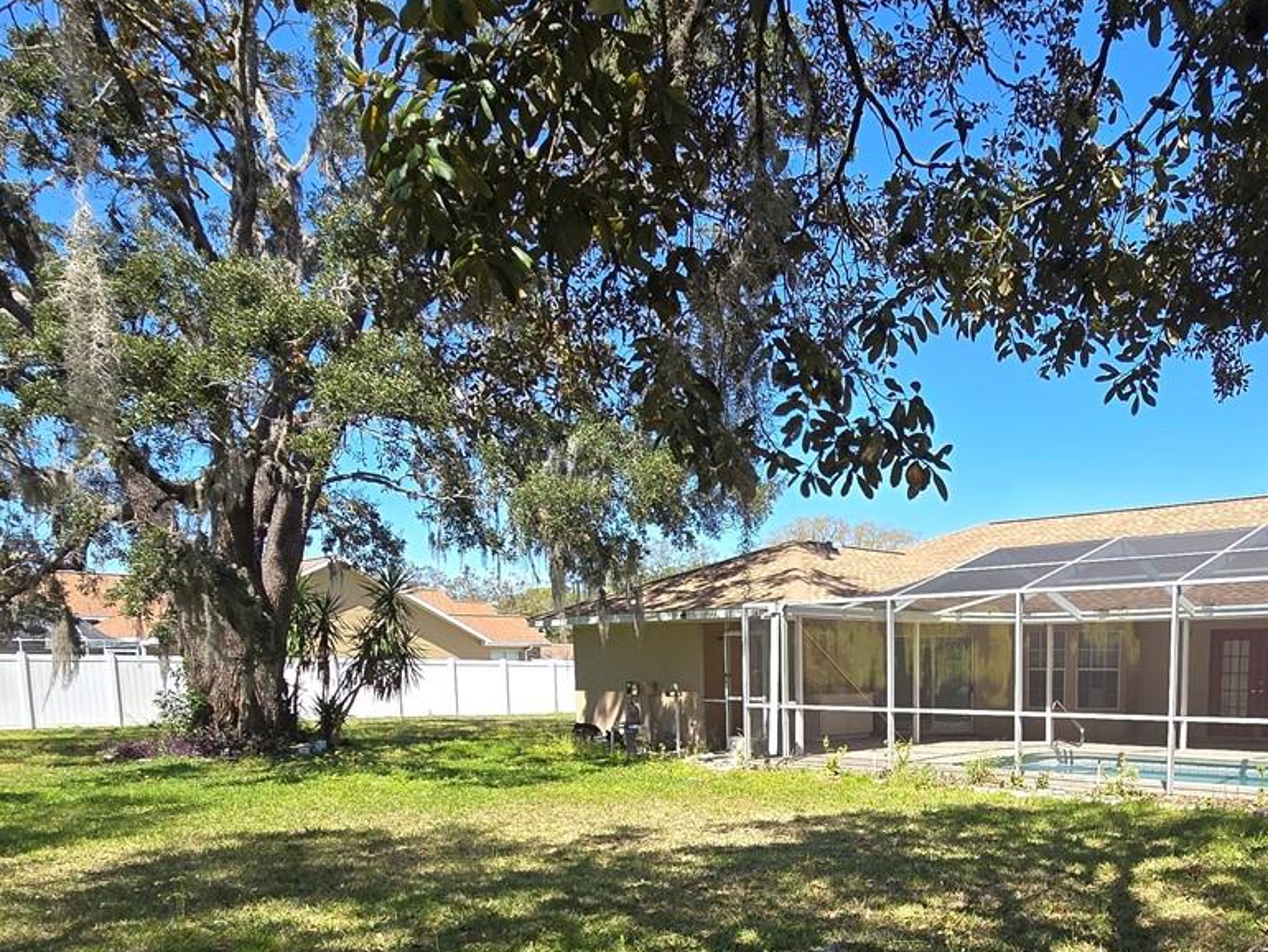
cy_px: 817
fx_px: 989
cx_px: 894
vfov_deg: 47.3
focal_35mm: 27
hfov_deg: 62.8
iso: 50
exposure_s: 1/914
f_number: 2.2
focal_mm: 2.2
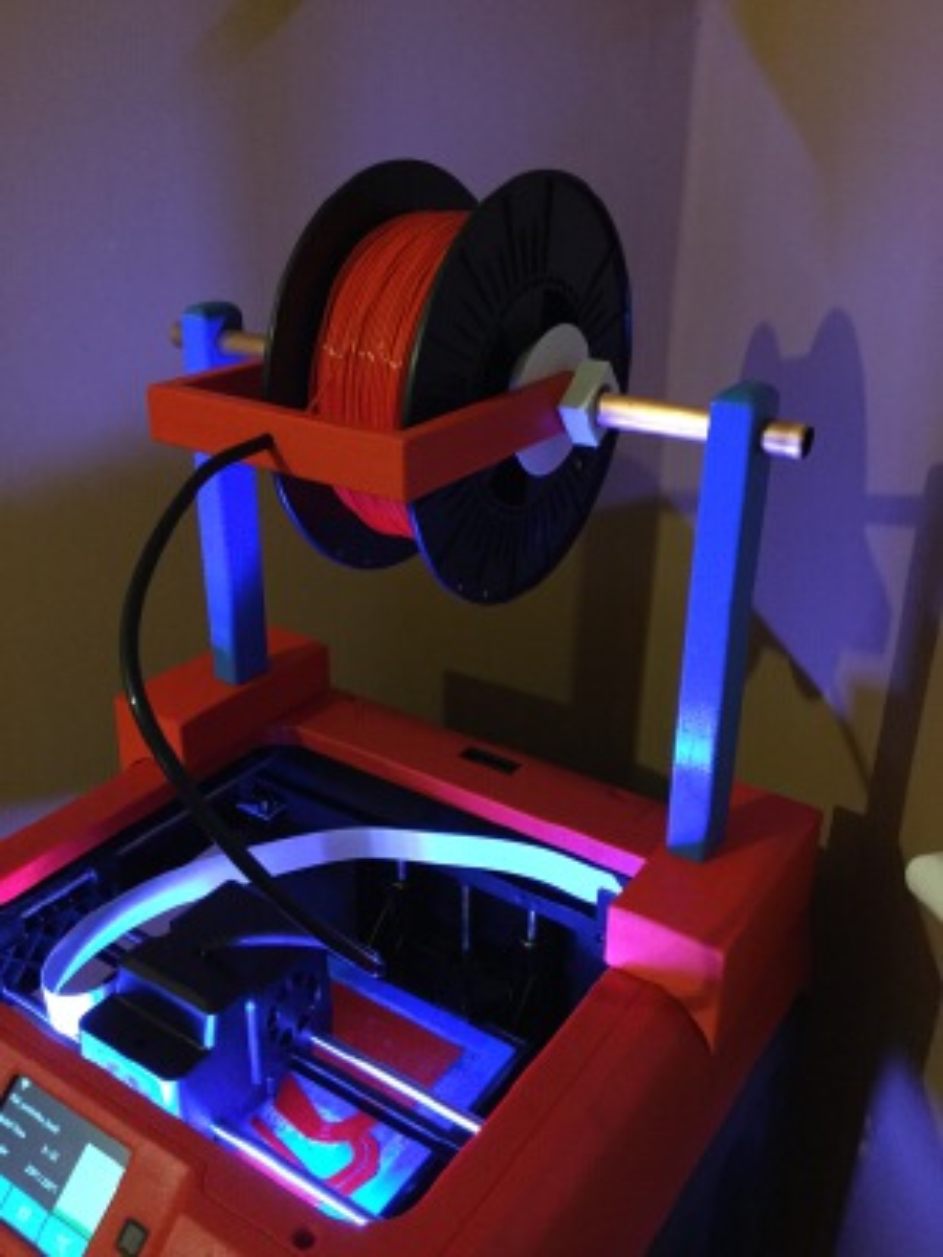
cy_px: 628
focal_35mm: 31
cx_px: 472
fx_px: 1126
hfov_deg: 45.4
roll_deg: +0.4
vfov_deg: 58.4
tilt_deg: -26.0
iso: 640
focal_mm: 3.3
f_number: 2.4
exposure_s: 1/17
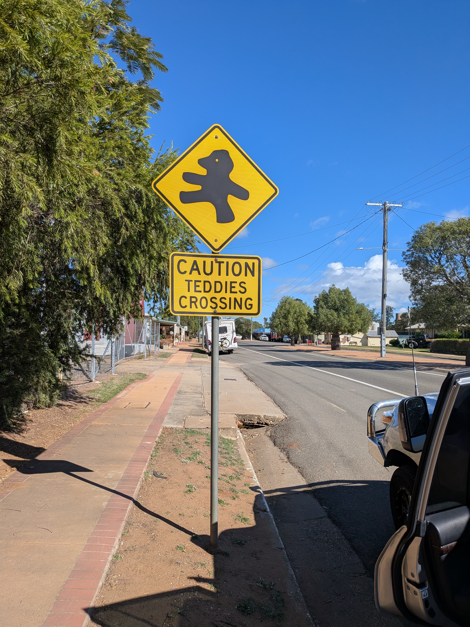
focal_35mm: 24
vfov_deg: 71.6
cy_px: 314
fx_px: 434
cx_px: 235
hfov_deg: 56.8
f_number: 1.7
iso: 29
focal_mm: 4.53
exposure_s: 1/2193
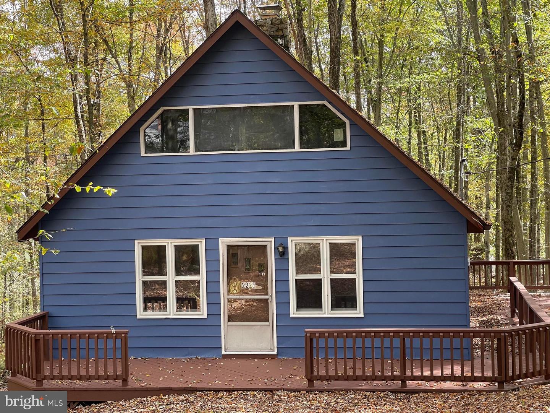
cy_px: 206
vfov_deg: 22.9
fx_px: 1017
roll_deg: +1.4
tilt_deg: -2.3
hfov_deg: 30.3
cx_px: 275
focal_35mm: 64
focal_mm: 7.5
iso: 32
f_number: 2.2
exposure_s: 1/99
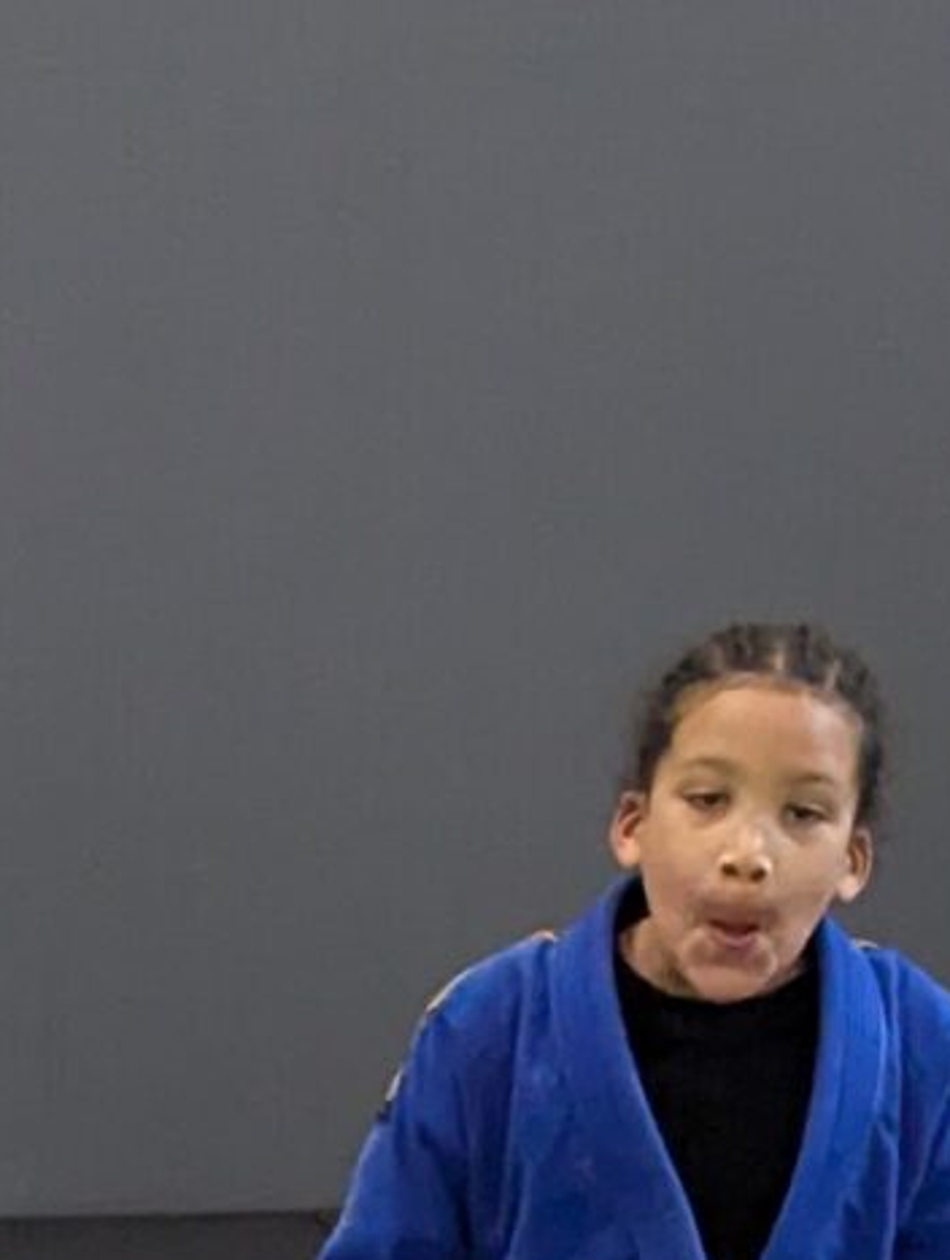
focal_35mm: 263
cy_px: 2892
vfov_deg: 7.1
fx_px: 9593
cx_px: -1336
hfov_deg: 5.5
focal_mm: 6.81
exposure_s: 1/180
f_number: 1.85
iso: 322
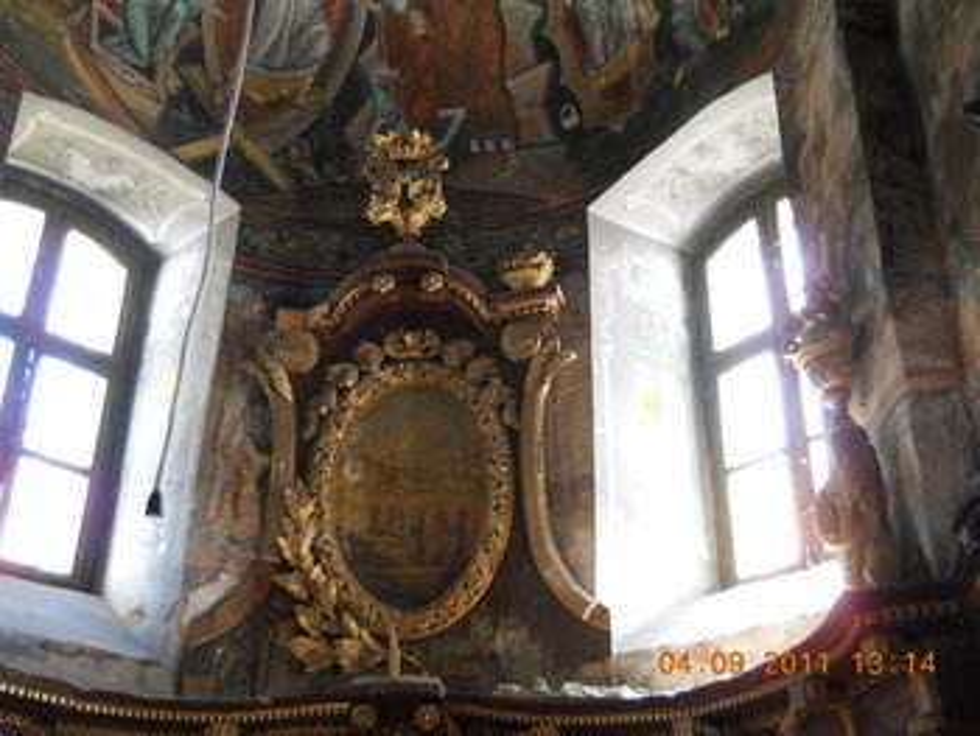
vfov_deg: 35.2
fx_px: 1162
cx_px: 490
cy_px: 368
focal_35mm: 41
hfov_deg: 45.7
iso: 250
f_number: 3.1
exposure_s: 1/30
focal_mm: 6.72
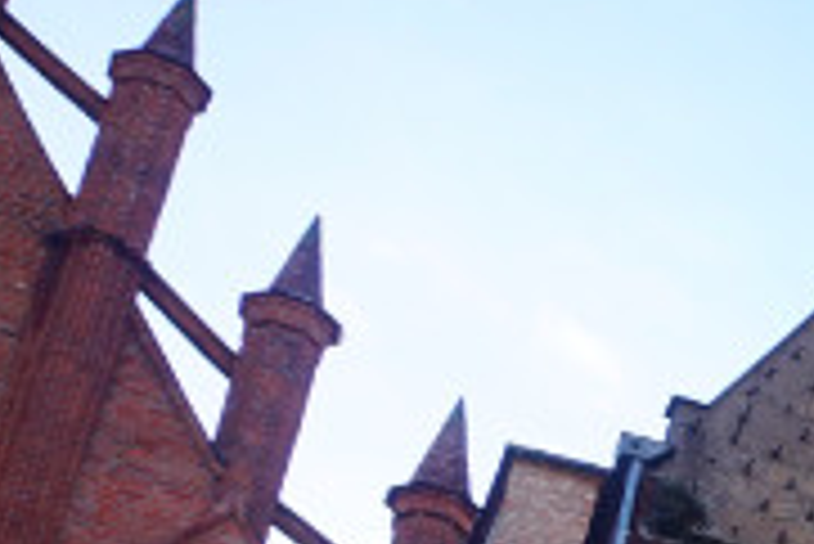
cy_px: 960
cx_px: 1772
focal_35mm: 106
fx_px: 2399
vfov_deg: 12.0
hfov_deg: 14.7
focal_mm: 16
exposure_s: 1/80
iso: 100
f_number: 8
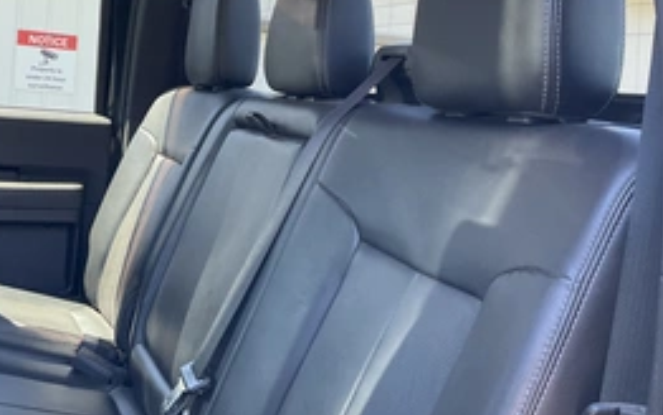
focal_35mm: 47
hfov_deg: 42.3
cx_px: 245
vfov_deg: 27.2
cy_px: 121
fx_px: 850
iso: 64
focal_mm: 3
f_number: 1.8
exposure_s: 1/78
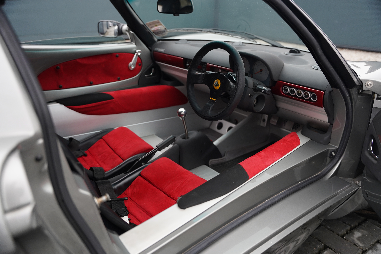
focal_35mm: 30
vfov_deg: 43.5
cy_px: 127
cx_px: 190
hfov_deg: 61.8
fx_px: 319
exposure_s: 1/40
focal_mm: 30.1
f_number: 2.8
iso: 800
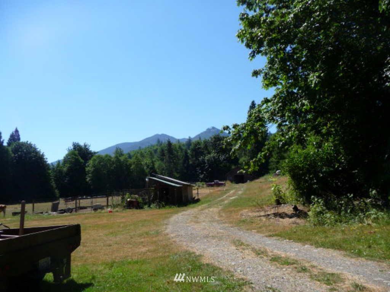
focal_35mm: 28
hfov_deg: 63.4
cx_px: 195
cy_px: 146
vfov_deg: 49.7
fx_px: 315
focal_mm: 4.7
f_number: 3.3
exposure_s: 1/1000
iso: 100
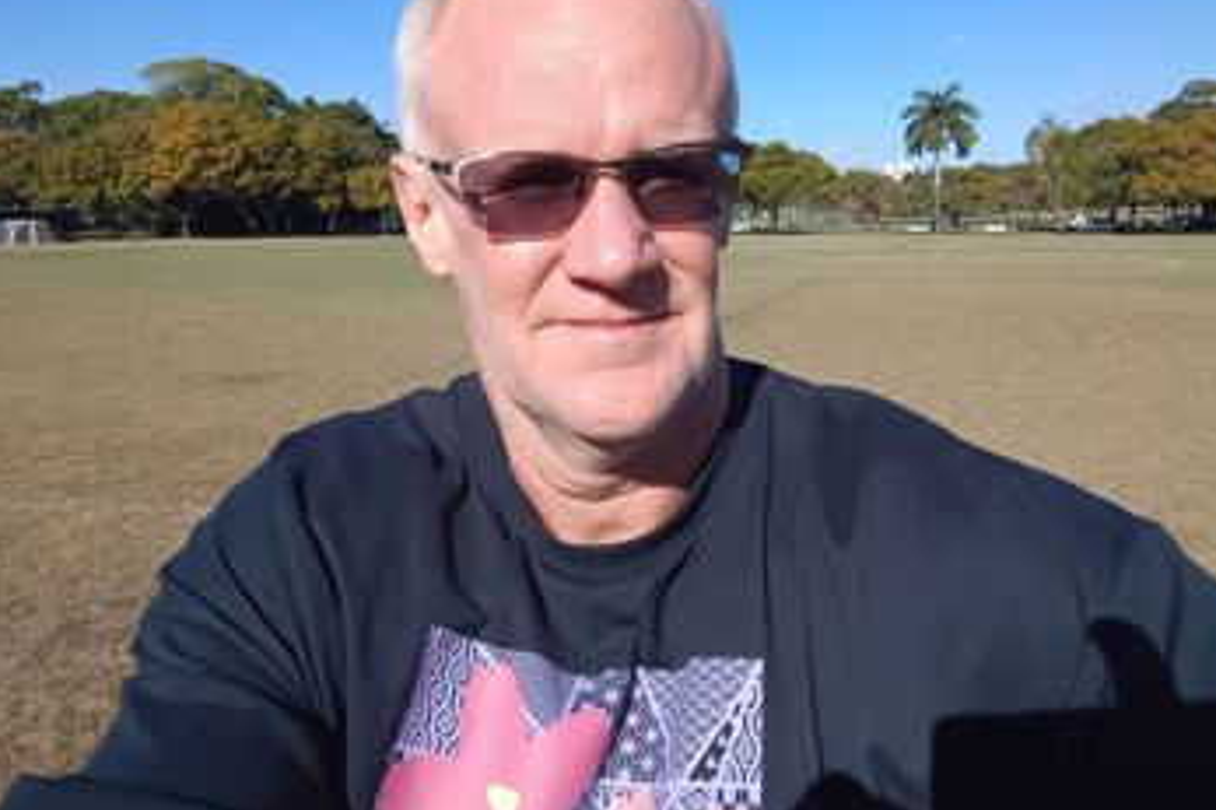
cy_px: 305
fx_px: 979
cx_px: 641
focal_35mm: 29
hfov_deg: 63.6
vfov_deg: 44.6
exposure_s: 1/816
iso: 102
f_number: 2.2
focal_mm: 2.87
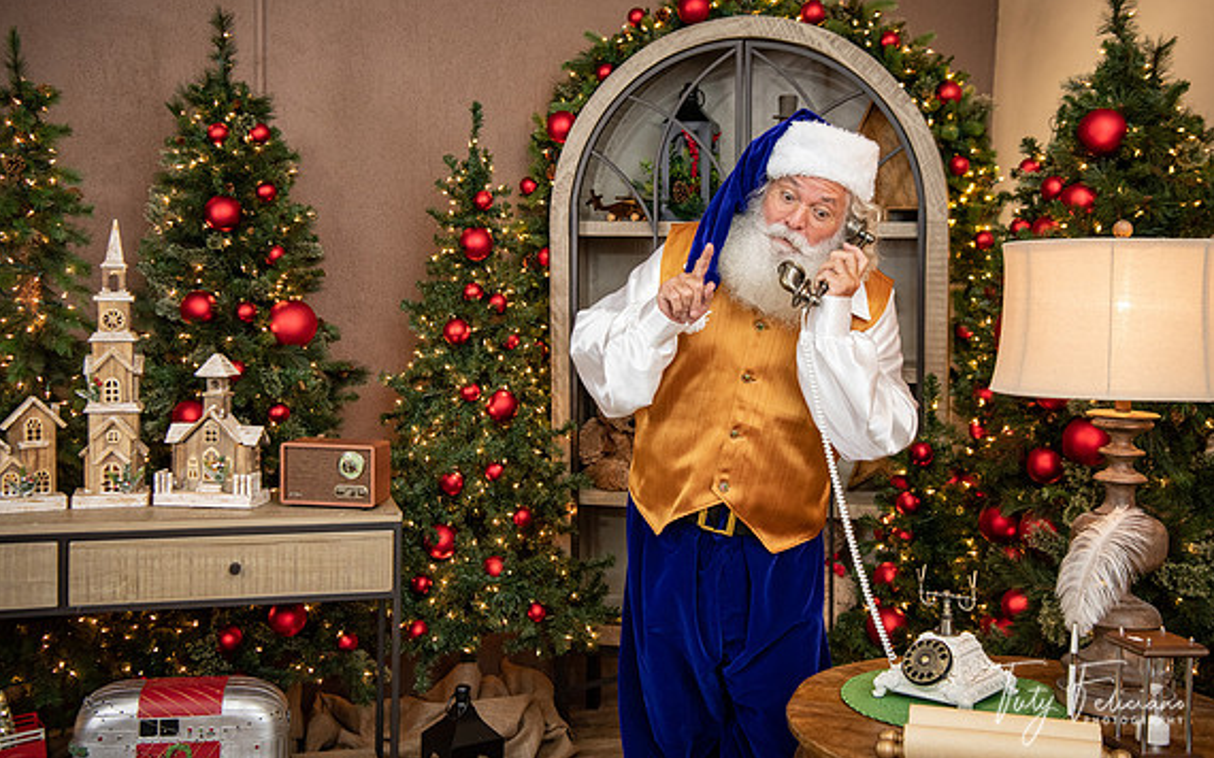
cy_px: 357
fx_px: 1489
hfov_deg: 44.4
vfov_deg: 28.6
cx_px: 608
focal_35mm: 45
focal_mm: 42
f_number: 4.5
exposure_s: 1/125
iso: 1250
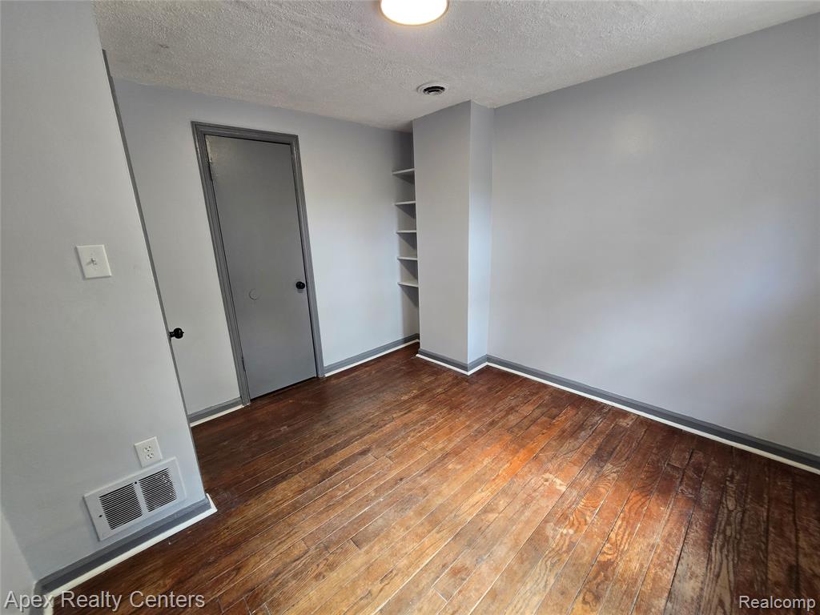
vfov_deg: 89.9
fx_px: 308
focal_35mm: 13
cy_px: 308
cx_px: 410
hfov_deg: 106.2
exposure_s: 1/60
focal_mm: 2.2
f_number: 2.2
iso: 125
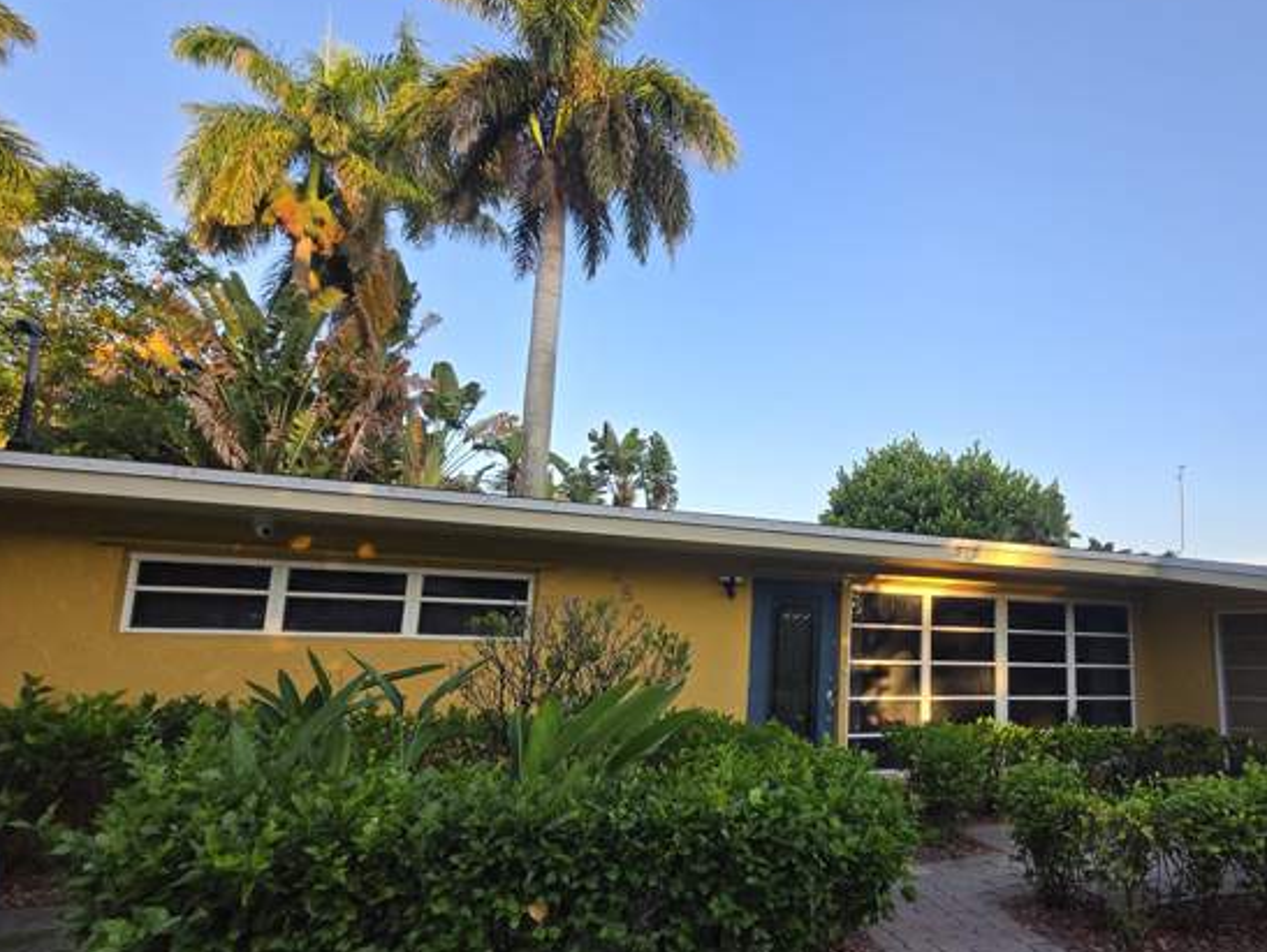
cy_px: 512
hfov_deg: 82.2
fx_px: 696
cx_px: 829
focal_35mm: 19
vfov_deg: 68.6
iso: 25
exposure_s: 1/205
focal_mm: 1.7
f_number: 2.2
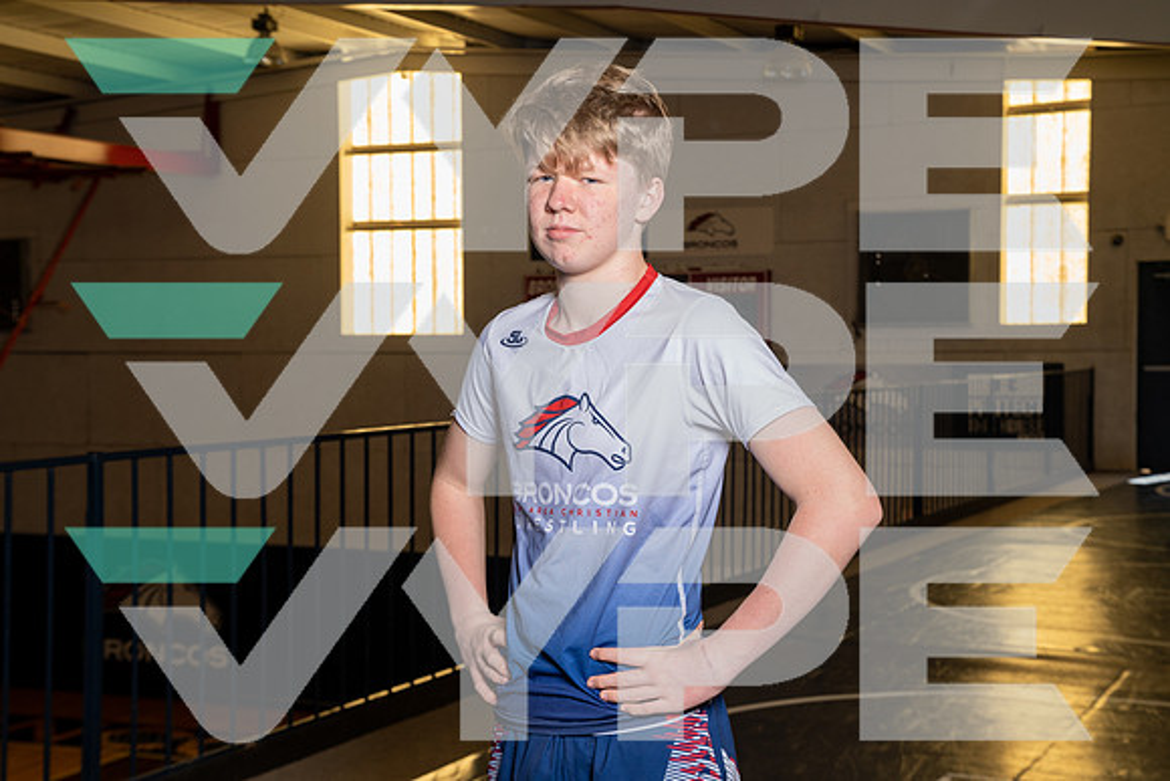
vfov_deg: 24.2
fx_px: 1820
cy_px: 390
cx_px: 585
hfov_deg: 35.6
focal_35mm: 56
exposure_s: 1/125
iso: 800
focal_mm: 56
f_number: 7.1
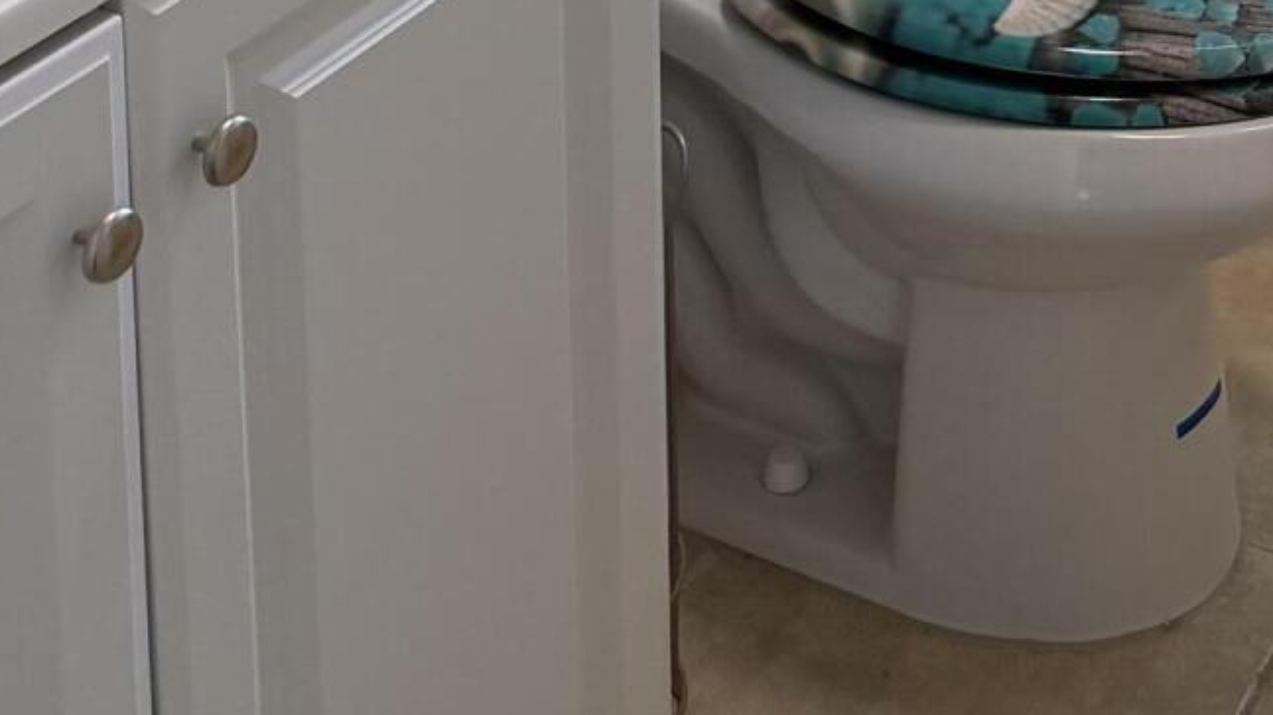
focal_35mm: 81
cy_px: -938
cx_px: 1275
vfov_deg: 12.2
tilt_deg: -10.4
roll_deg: -1.5
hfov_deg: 25.0
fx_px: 2733
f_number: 1.78
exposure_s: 1/131
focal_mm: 6.76
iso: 200
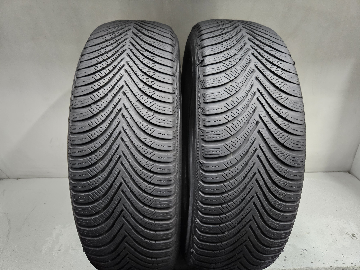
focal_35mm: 23
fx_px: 239
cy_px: 135
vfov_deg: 58.9
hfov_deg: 73.9
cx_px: 180
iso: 500
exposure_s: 1/25
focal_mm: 5.4
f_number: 1.8
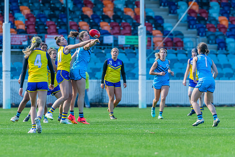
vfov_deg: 3.0
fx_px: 2957
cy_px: 65
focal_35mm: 453
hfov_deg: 4.6
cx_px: 85
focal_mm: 330
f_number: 4.5
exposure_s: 1/1250
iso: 800
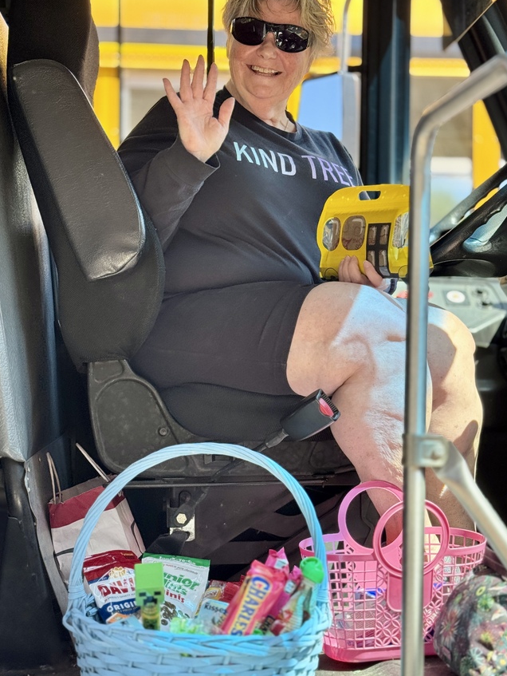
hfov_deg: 25.2
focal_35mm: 58
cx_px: 268
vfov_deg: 33.2
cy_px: 315
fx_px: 1132
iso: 64
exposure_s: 1/399
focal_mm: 6.76
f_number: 1.78
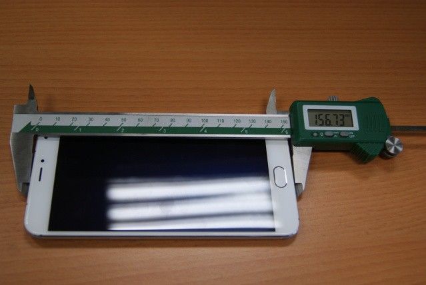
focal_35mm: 45
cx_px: 213
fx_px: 533
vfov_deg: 30.0
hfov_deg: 43.5
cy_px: 142
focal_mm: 30
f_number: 4.5
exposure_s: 1/50
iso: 250
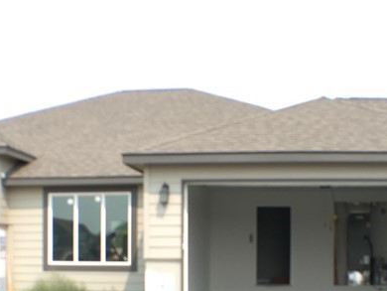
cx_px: 210
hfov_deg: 25.6
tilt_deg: +0.0
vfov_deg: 19.1
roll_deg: -1.0
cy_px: 261
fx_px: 850
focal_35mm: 76
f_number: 2.2
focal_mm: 4.15
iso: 25
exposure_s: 1/450
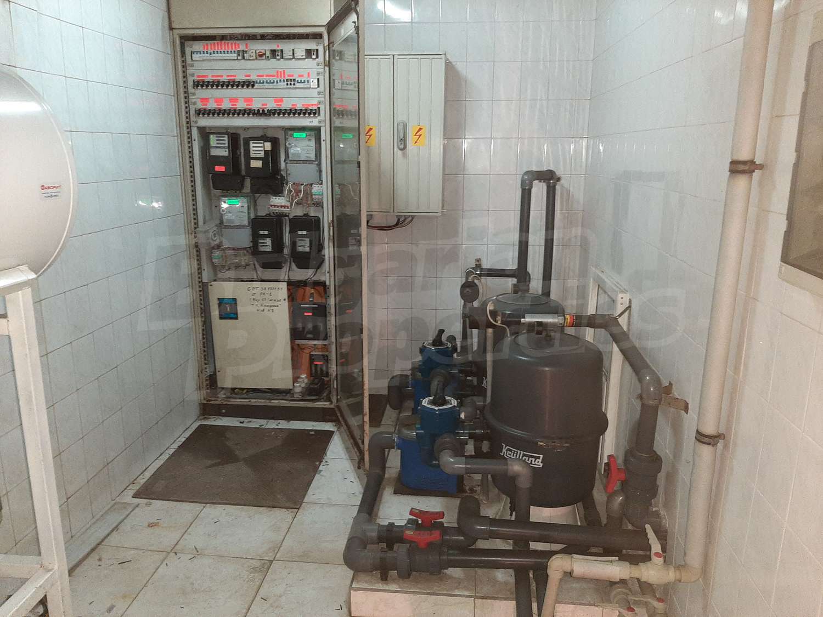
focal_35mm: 26
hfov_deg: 67.3
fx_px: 618
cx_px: 412
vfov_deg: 53.1
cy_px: 308
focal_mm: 3.93
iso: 400
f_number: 1.7
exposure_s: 1/20
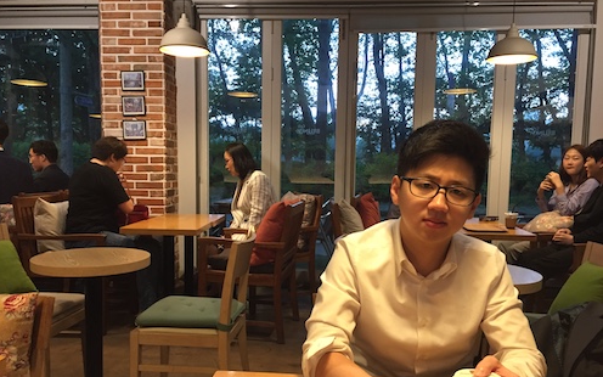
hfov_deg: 61.2
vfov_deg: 40.5
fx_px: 509
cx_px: 300
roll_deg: -1.9
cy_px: 218
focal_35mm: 31
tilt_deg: -5.6
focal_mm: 4.15
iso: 200
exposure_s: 1/30
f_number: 2.2
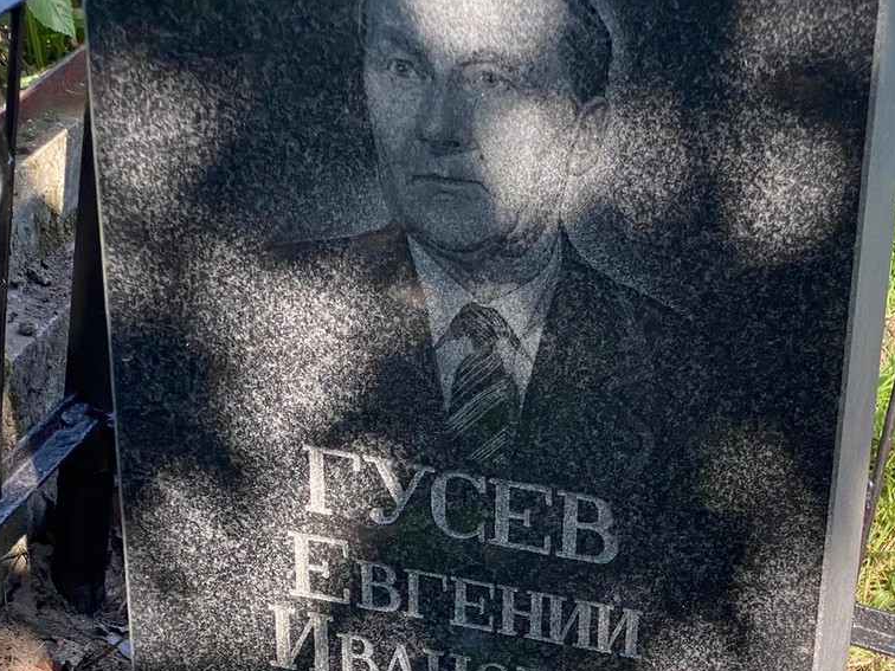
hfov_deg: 19.7
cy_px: 634
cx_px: 671
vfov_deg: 14.7
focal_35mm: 99
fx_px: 2560
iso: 20
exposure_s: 1/228
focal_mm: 6
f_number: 2
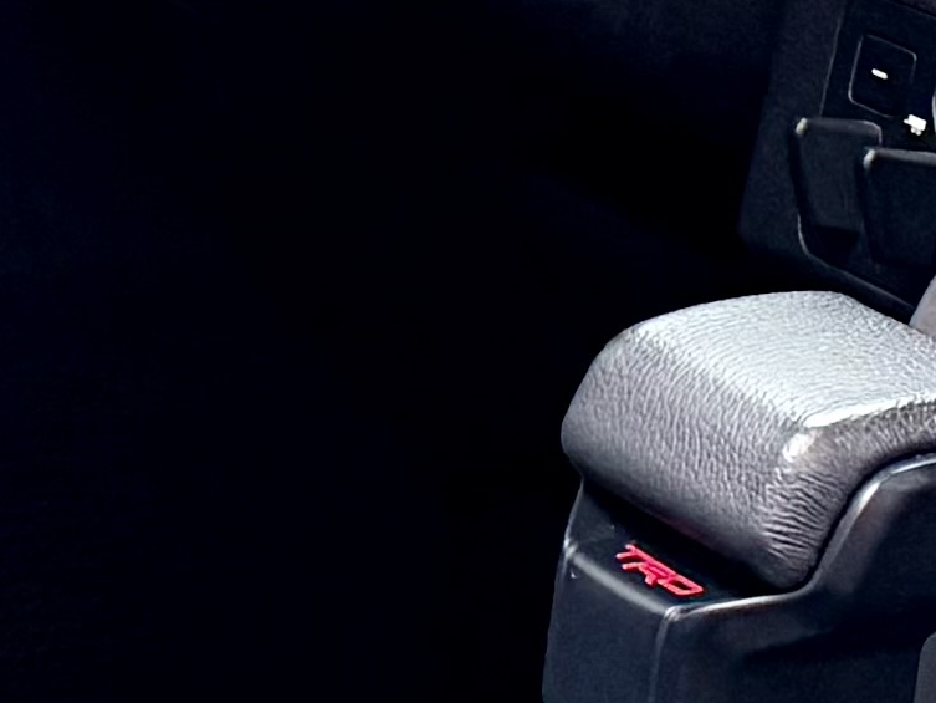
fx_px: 4922
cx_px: 201
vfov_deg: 7.9
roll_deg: -0.5
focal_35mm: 182
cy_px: -545
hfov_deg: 10.8
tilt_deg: -6.7
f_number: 1.78
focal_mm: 6.76
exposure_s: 1/51
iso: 800
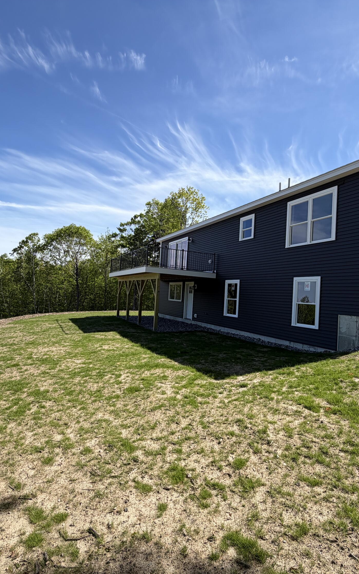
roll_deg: -3.0
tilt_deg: +1.7
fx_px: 313
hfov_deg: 59.6
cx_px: 184
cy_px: 287
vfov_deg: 85.1
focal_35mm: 20
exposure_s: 1/770
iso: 25
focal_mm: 2.22
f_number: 2.2
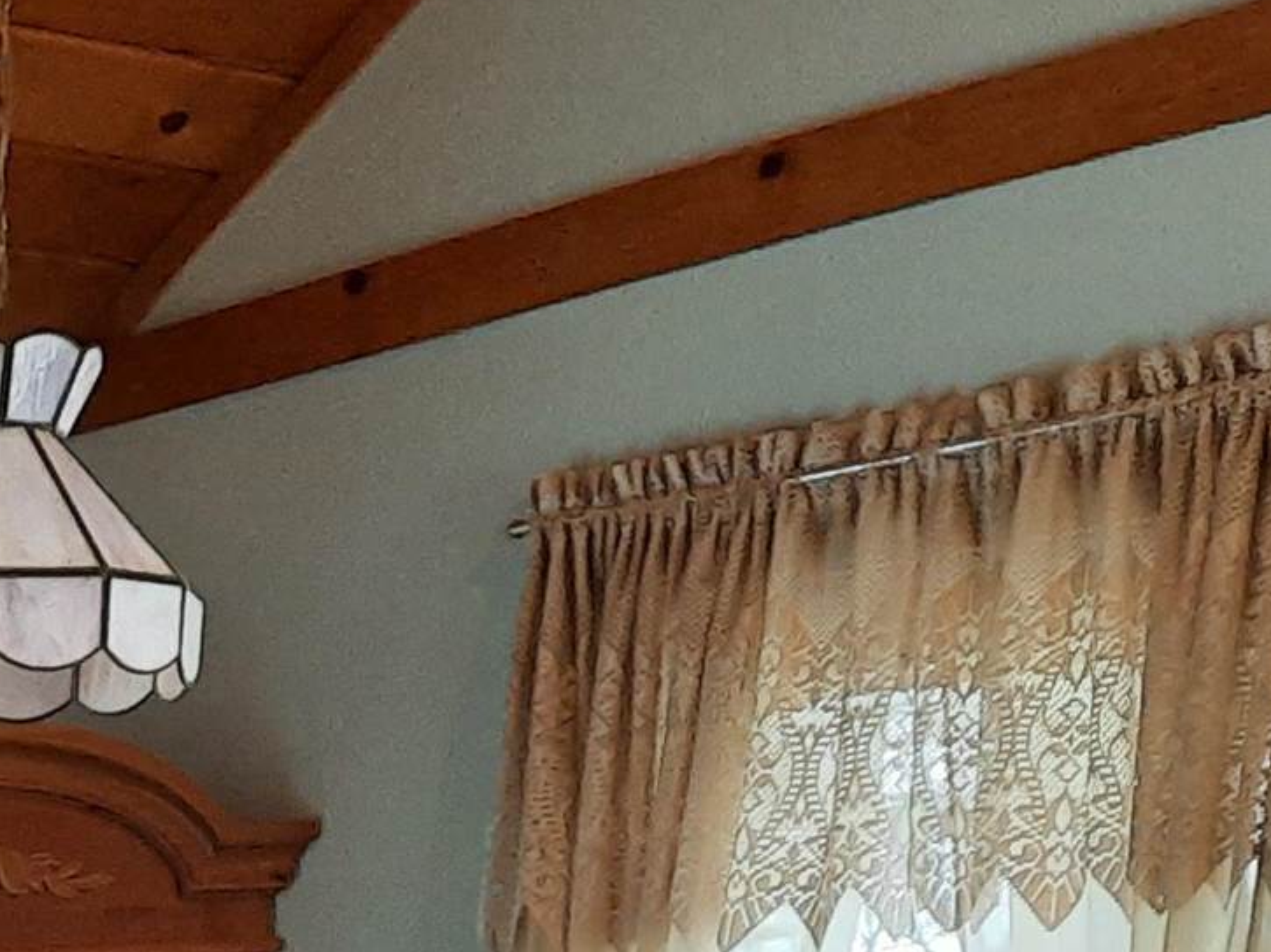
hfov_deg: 16.3
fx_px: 3890
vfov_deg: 12.3
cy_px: 1908
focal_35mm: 106
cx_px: -841
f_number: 2
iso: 320
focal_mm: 4.6
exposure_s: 1/60
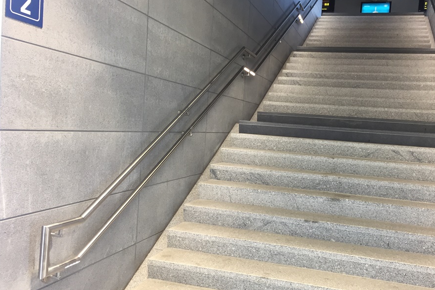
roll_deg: -4.8
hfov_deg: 54.2
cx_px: 250
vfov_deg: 37.8
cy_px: 154
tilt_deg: -3.4
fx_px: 423
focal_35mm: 35
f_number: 2.2
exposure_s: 1/33
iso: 80
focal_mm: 4.15
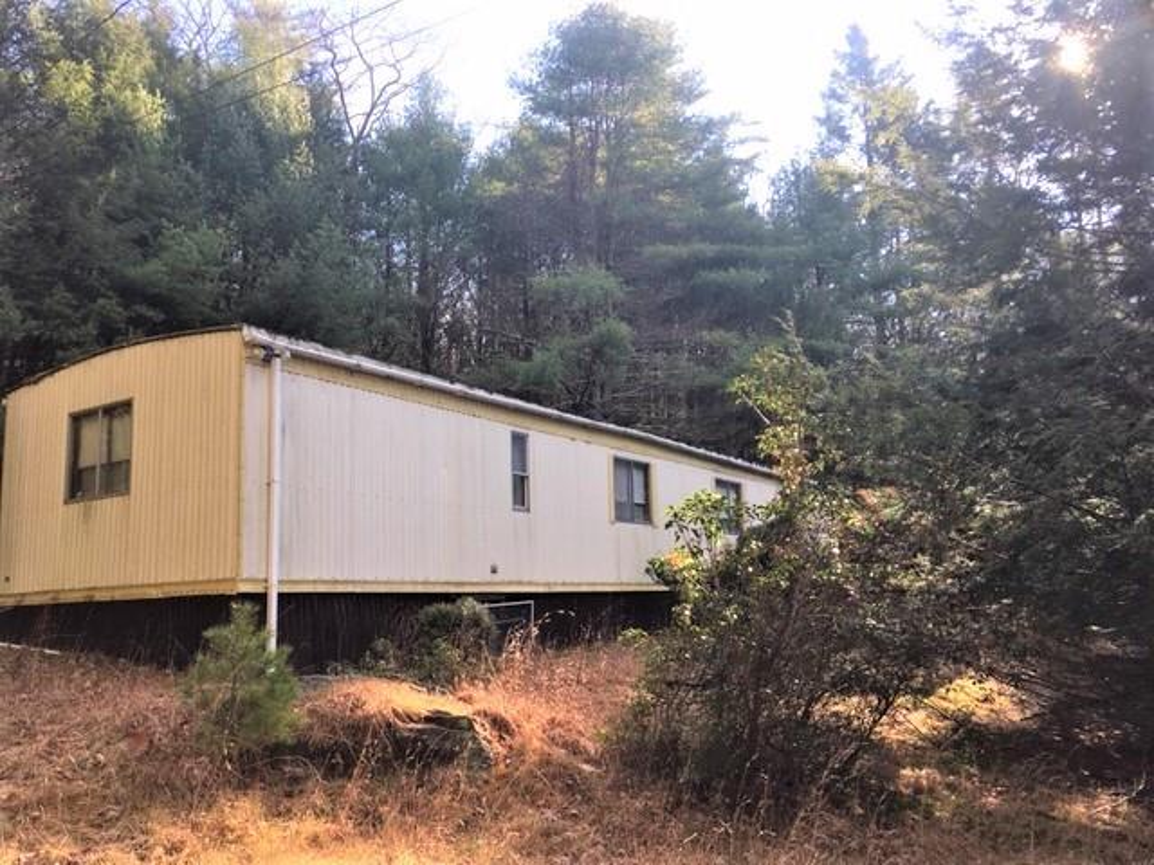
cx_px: 577
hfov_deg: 61.7
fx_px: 967
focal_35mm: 29
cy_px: 432
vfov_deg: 48.2
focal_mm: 4.15
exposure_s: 1/265
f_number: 2.2
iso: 25
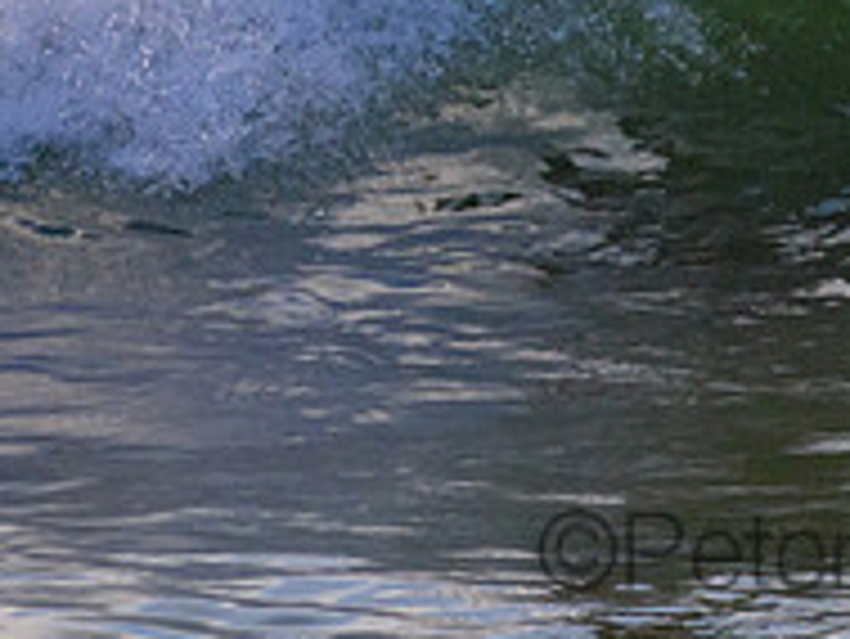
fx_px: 71624
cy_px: -399
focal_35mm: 2915
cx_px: 581
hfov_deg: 0.7
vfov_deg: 0.5
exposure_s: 1/2000
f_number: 11
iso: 1000
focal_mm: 800
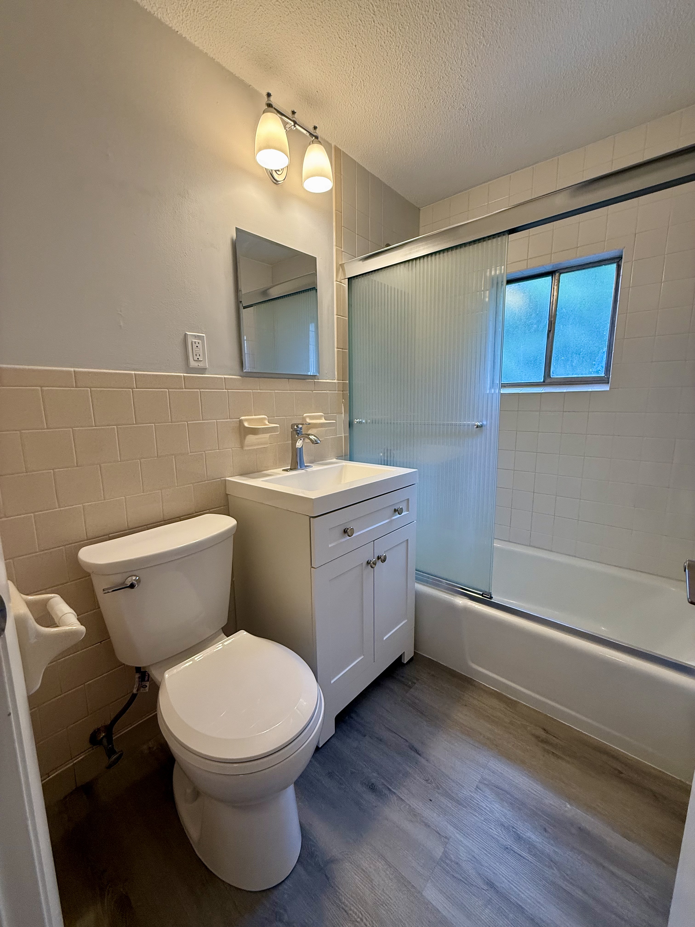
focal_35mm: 14
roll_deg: +0.5
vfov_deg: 102.1
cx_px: 348
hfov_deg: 85.7
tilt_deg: -9.1
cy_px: 464
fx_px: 375
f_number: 2.2
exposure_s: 1/120
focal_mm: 2.22
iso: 160
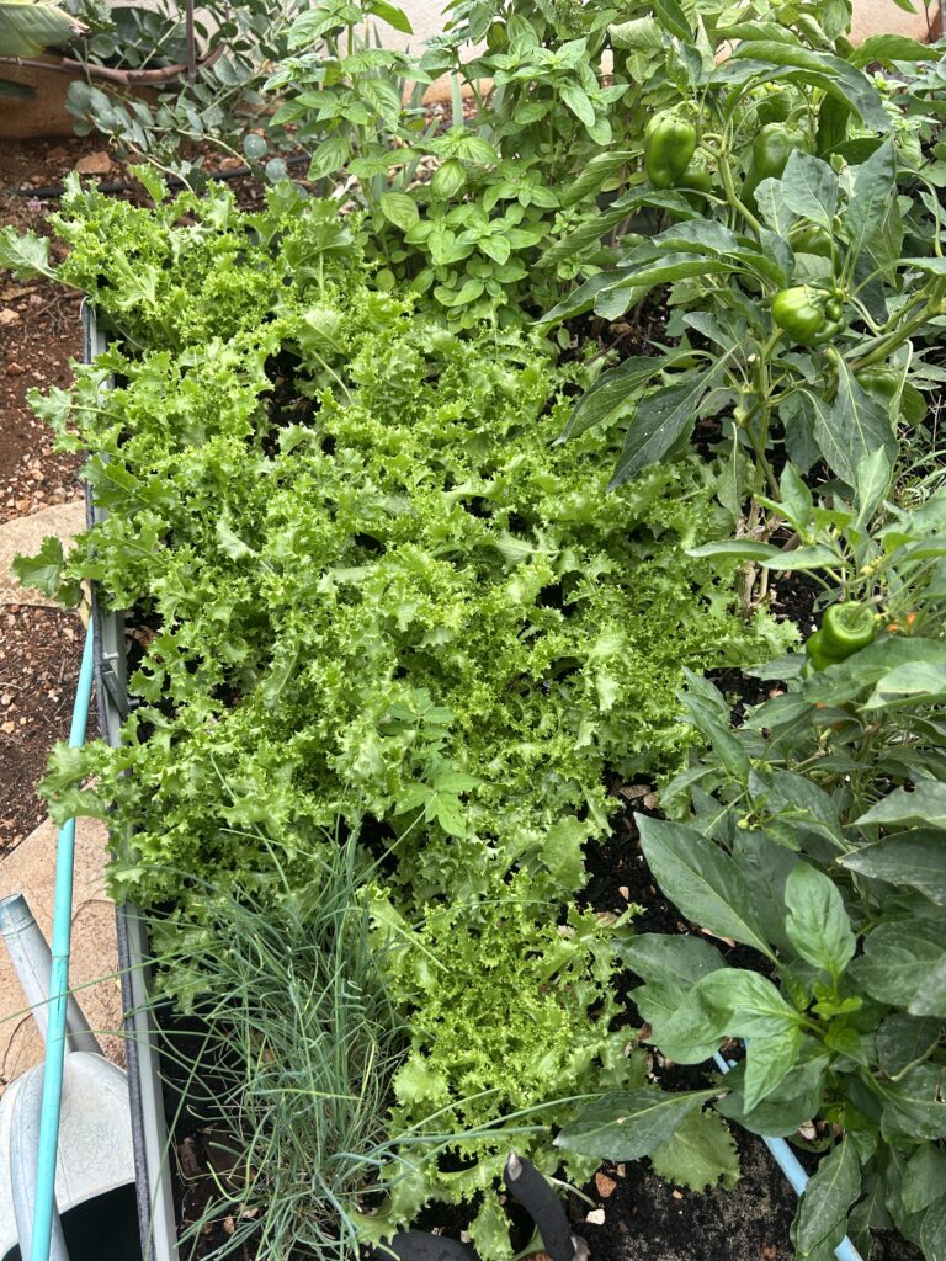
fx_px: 947
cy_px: 630
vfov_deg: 67.3
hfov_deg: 53.1
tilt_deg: -55.9
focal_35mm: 26
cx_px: 473
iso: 50
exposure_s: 1/121
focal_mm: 5.7
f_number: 1.5
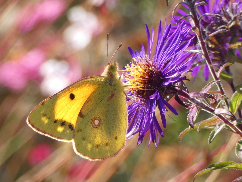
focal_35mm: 211
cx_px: 121
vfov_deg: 7.0
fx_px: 1475
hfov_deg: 9.4
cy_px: 91
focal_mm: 37.8
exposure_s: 1/80
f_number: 5.5
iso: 125
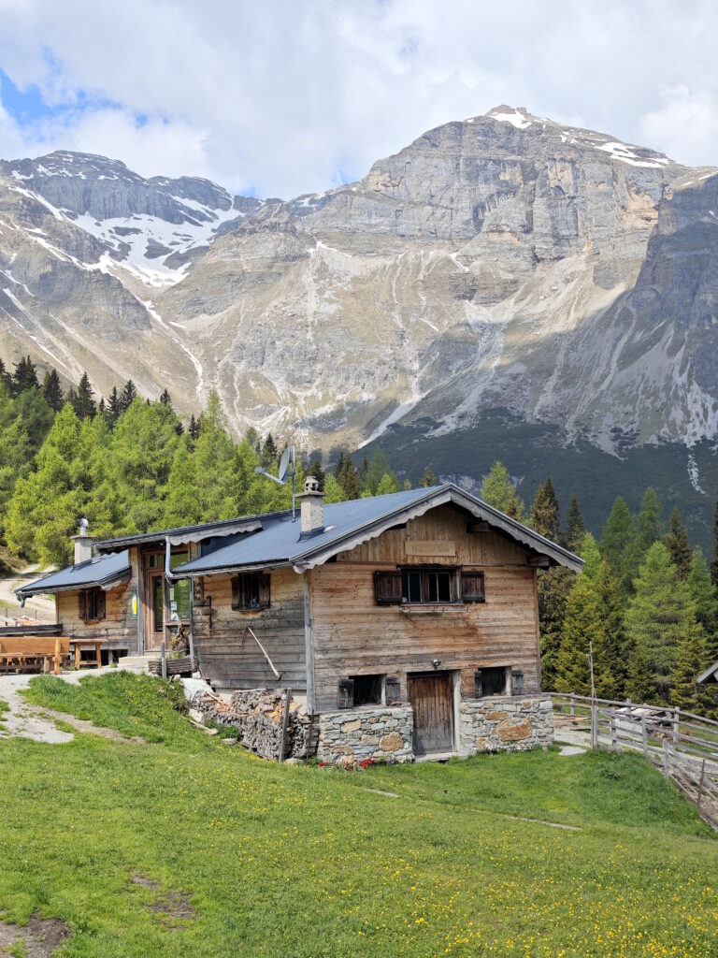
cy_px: 479
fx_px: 1272
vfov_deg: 41.2
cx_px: 359
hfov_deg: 31.5
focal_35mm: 46
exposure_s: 1/2026
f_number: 2
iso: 50
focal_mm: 8.72
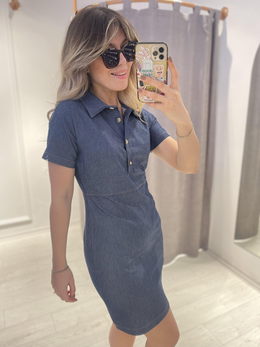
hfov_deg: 53.1
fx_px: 260
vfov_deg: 67.3
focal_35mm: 26
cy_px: 174
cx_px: 130
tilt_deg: -33.9
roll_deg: +3.9
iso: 80
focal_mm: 5.1
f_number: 1.6
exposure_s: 1/100
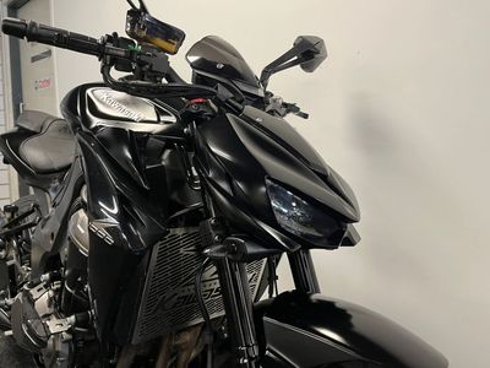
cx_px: 245
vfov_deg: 53.1
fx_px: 368
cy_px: 184
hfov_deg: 67.3
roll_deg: +0.4
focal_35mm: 26
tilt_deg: -7.2
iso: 125
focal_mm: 5.1
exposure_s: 1/50
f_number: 1.6
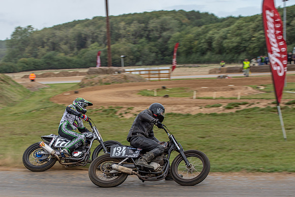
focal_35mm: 106
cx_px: 113
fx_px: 868
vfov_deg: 12.9
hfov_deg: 19.3
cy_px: 137
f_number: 6.3
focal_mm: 48
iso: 100
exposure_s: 1/320
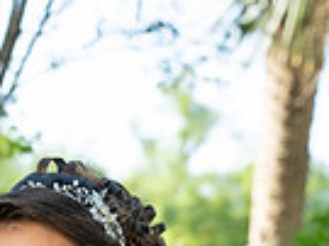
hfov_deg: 11.5
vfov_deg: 8.2
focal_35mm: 170
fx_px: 1614
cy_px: 531
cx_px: 0
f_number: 4
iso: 500
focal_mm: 53
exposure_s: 1/500
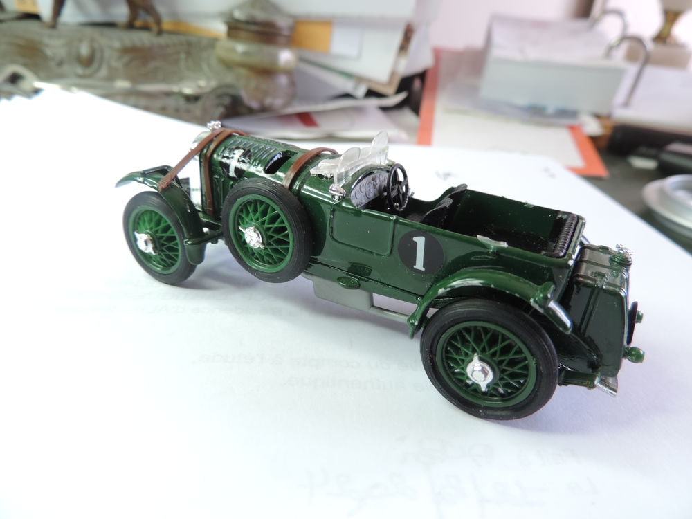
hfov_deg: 71.6
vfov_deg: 56.8
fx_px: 480
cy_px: 260
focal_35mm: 24
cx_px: 346
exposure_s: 1/30
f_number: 3
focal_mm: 4.3
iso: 140
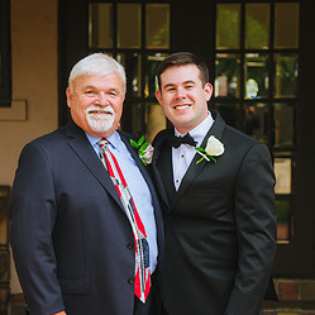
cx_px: 158
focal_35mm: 100
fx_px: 1030
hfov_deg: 17.4
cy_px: 229
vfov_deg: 17.3
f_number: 4
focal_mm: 65
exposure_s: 1/320
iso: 250
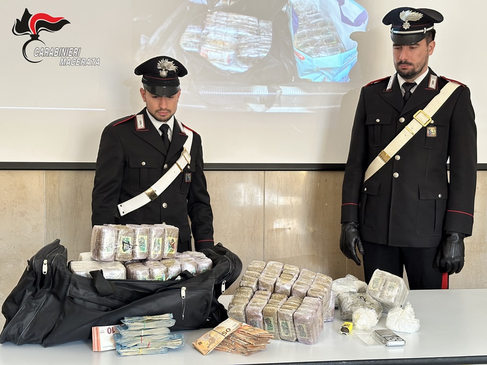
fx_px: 675
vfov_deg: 30.3
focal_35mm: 48
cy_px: 182
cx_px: 244
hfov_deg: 39.7
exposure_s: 1/50
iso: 200
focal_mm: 6.86
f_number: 1.78
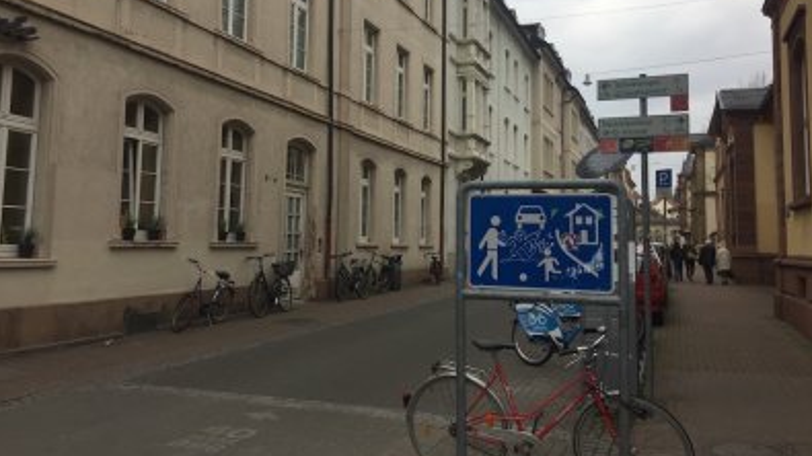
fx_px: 689
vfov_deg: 36.5
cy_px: 179
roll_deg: -1.5
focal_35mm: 32
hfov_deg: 61.0
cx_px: 403
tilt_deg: +4.8
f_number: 2.2
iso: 32
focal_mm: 4.15
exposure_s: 1/879
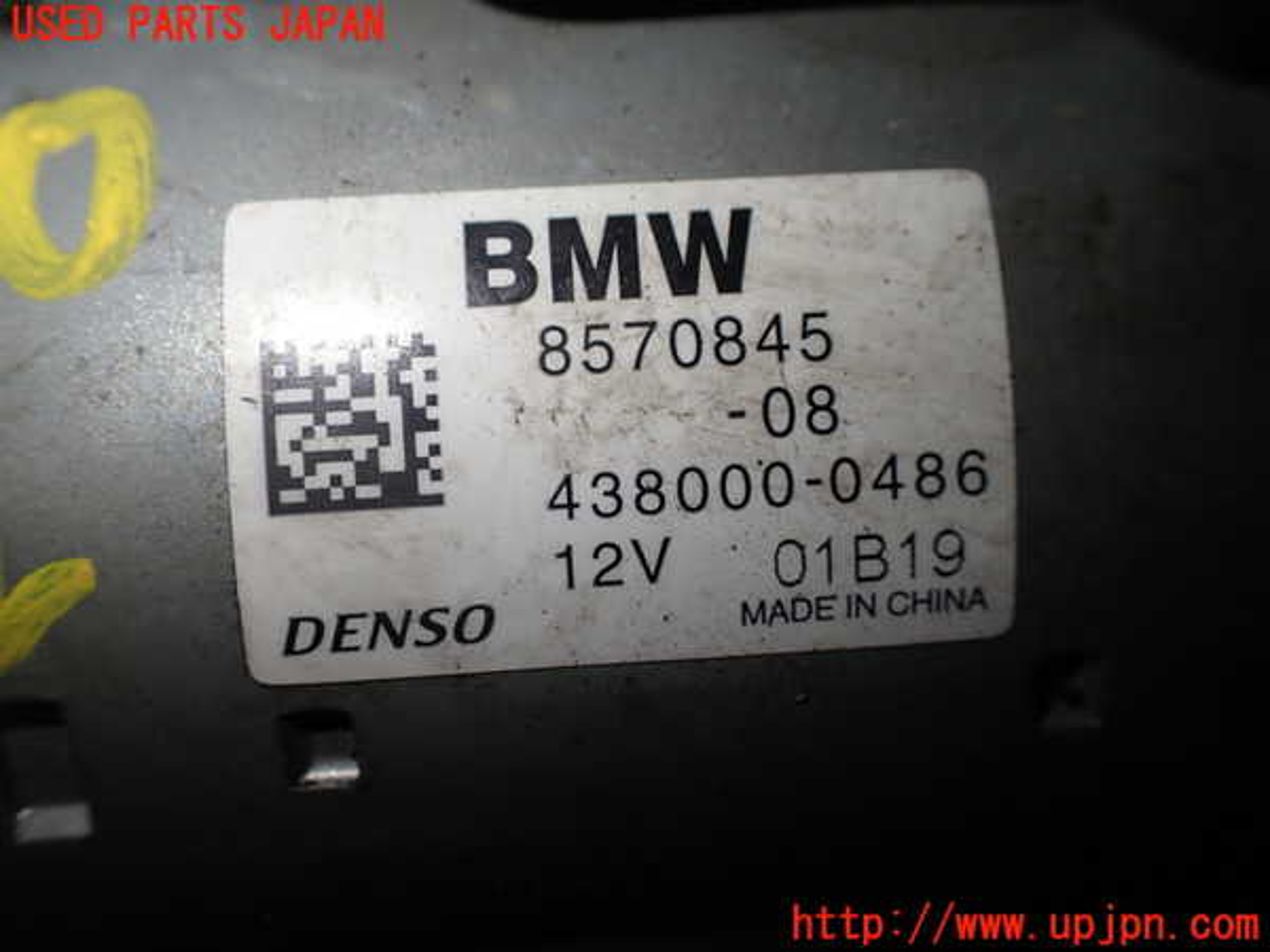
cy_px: 476
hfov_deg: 60.0
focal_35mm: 30
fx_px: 1101
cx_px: 635
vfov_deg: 46.8
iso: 100
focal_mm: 5.4
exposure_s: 1/200
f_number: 2.3
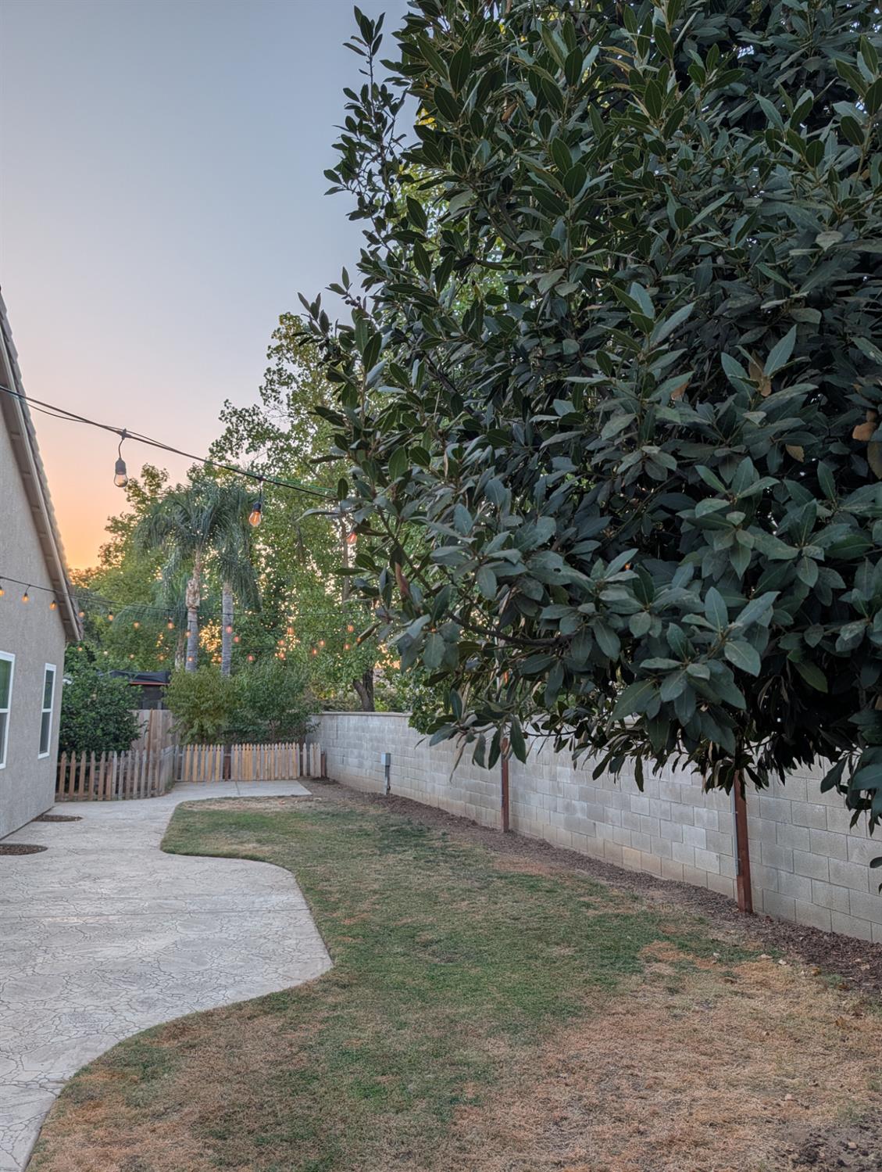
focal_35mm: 24
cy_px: 586
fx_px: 813
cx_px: 441
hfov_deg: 56.9
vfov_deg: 71.5
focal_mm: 6.9
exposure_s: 1/2320
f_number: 1.68
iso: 19
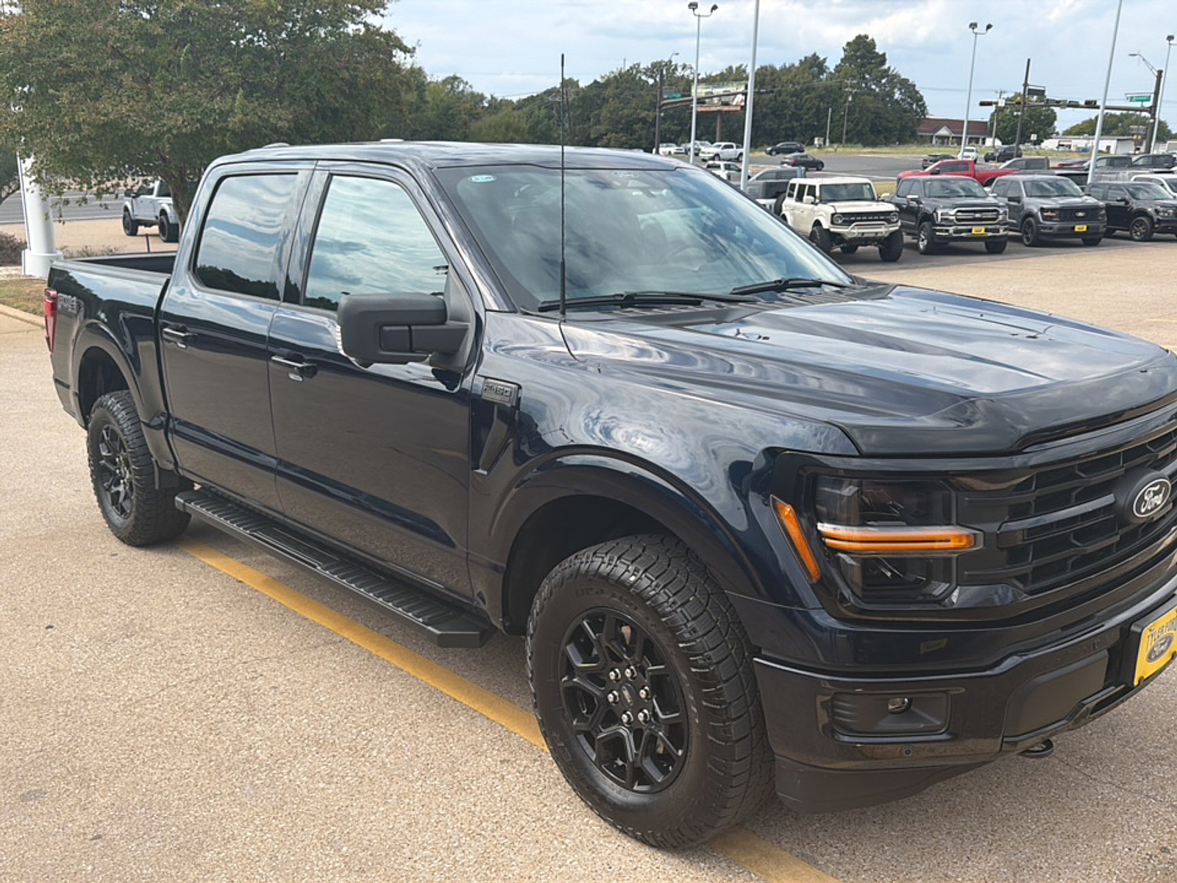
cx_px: 588
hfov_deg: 69.4
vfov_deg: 54.9
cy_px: 442
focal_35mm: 25
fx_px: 850
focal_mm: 6.76
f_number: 1.78
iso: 80
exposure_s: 1/2525
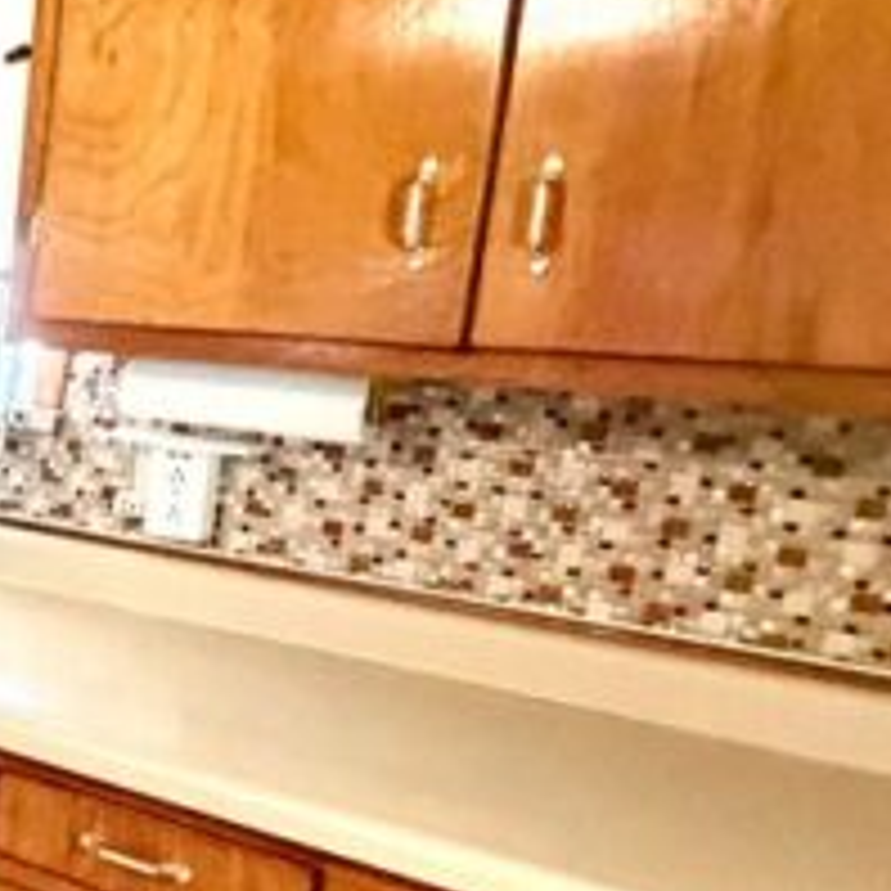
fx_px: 1456
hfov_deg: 22.5
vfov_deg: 34.0
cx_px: -657
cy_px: 486
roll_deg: +0.8
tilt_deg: -10.8
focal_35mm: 50
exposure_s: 1/60
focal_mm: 2.22
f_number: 2.2
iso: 640
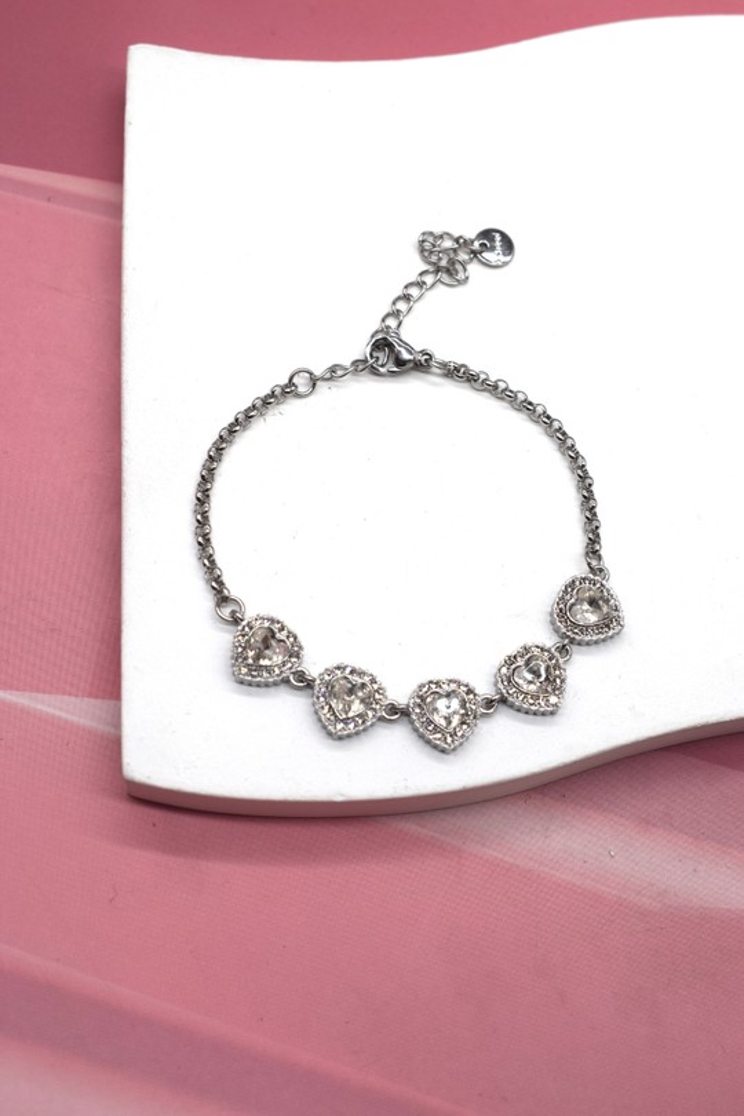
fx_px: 1767
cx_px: 372
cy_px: 558
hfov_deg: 23.8
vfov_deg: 35.1
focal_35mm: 57
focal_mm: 38
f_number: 8
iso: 250
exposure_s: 1/250
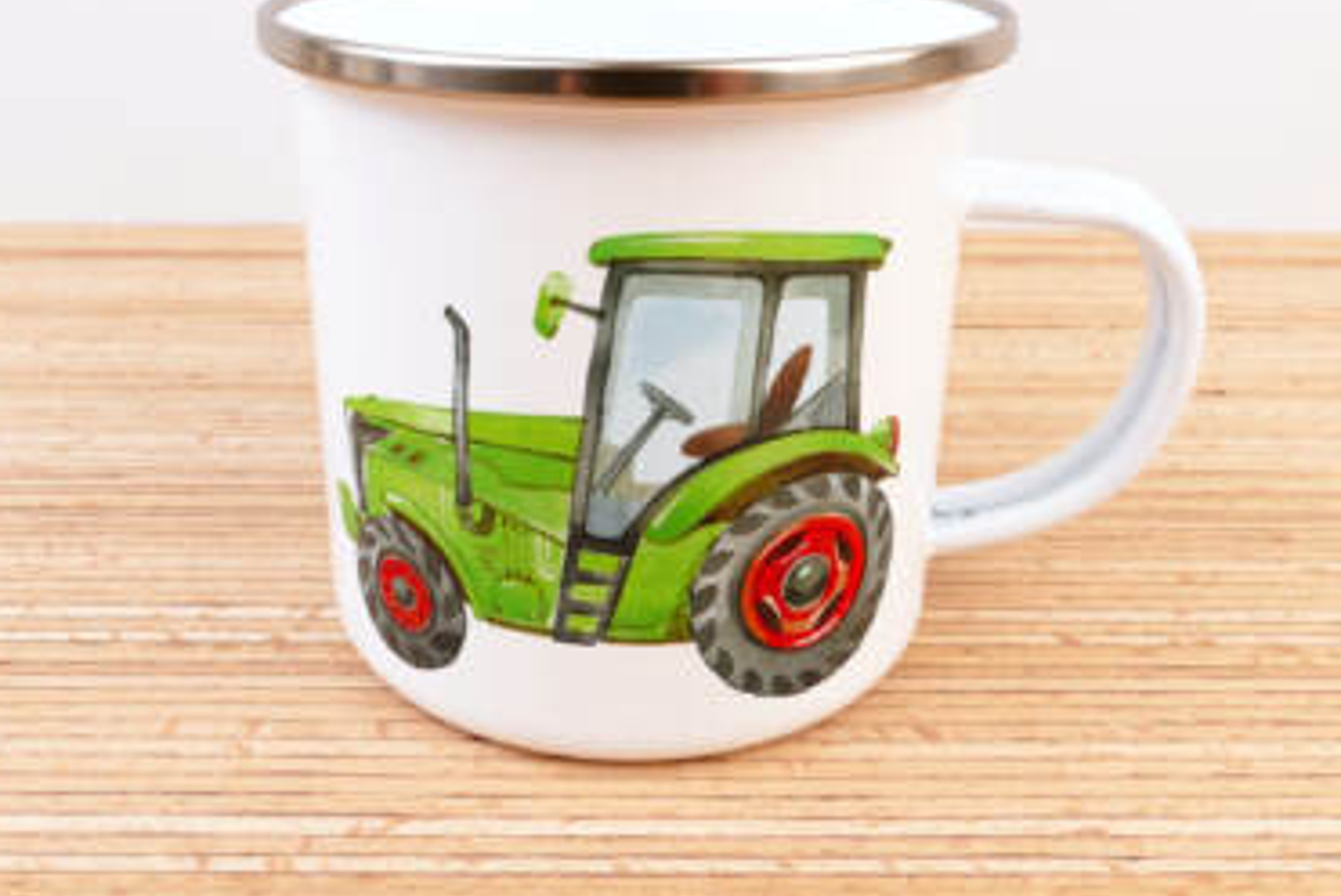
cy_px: 320
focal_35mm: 35
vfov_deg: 37.6
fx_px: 1305
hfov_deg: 54.4
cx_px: 633
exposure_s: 1/60
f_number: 8
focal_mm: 9.1
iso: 200
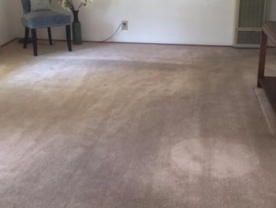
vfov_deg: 27.5
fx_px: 423
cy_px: 82
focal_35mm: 53
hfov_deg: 36.1
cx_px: 137
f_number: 2.2
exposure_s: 1/30
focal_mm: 4.15
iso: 64
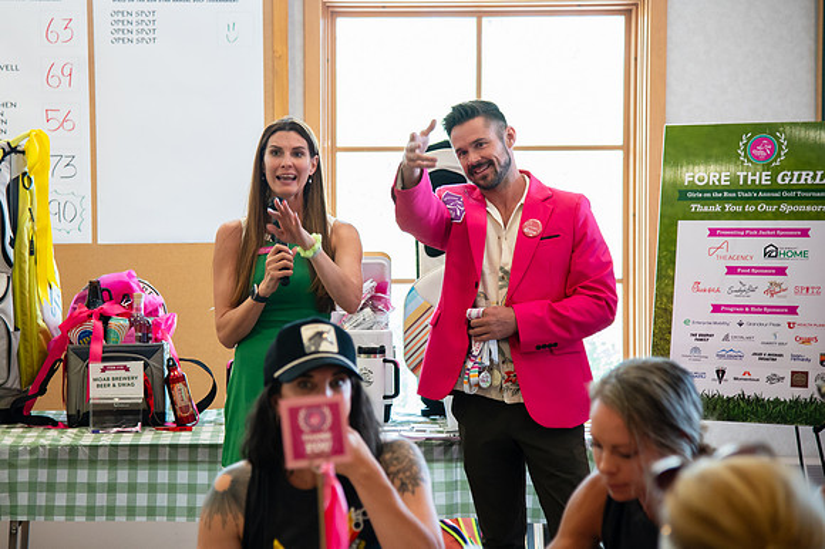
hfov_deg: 19.9
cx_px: 341
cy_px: 231
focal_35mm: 103
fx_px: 2351
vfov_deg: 13.3
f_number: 4
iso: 3200
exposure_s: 1/250
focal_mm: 86
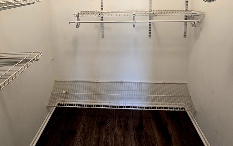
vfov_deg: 46.9
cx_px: 109
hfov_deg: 77.1
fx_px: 146
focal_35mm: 23
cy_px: 11
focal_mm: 2.2
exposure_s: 1/60
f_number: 2.2
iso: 125
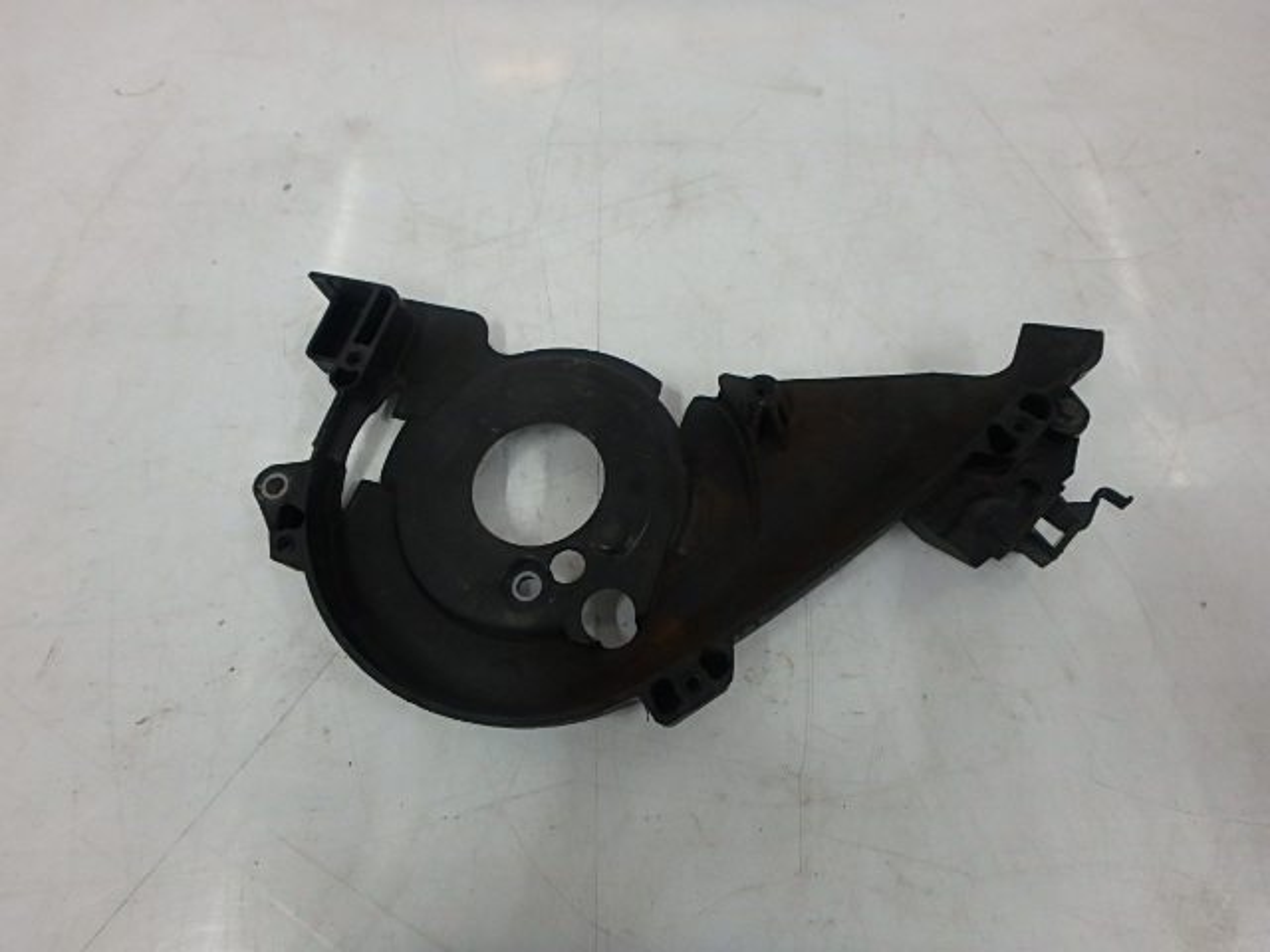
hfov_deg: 79.0
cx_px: 635
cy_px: 476
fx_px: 770
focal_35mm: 21
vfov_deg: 63.4
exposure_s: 1/30
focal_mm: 3.7
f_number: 3.5
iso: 400
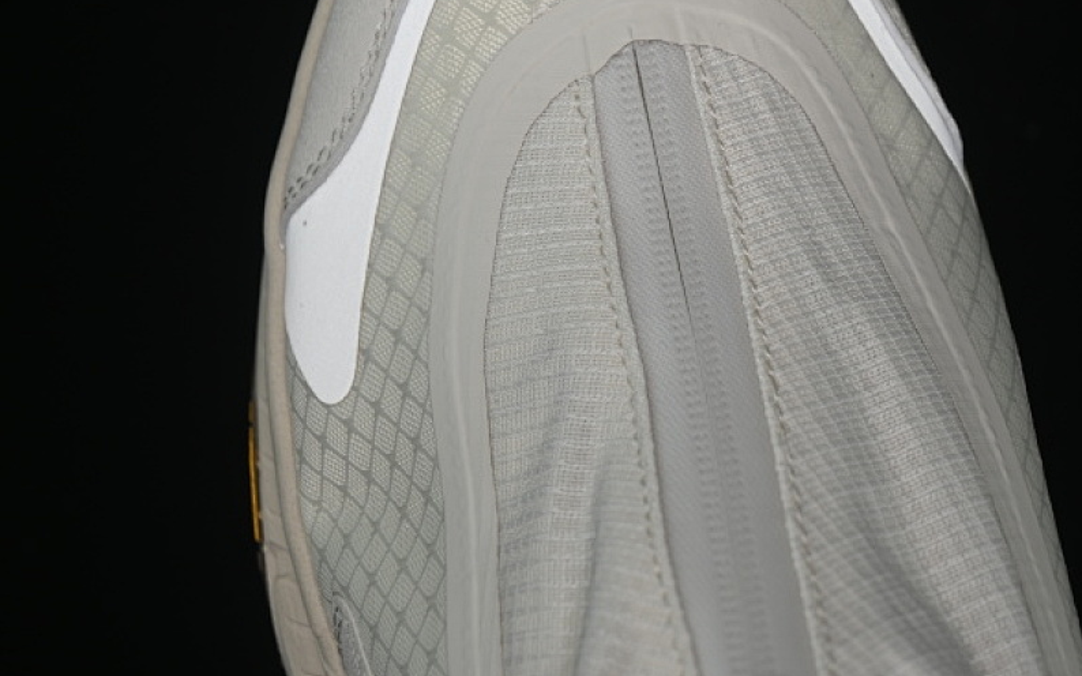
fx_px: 3066
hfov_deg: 20.0
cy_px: 189
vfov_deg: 12.6
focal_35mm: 104
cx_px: 669
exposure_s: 1/60
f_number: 6.3
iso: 160
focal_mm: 50
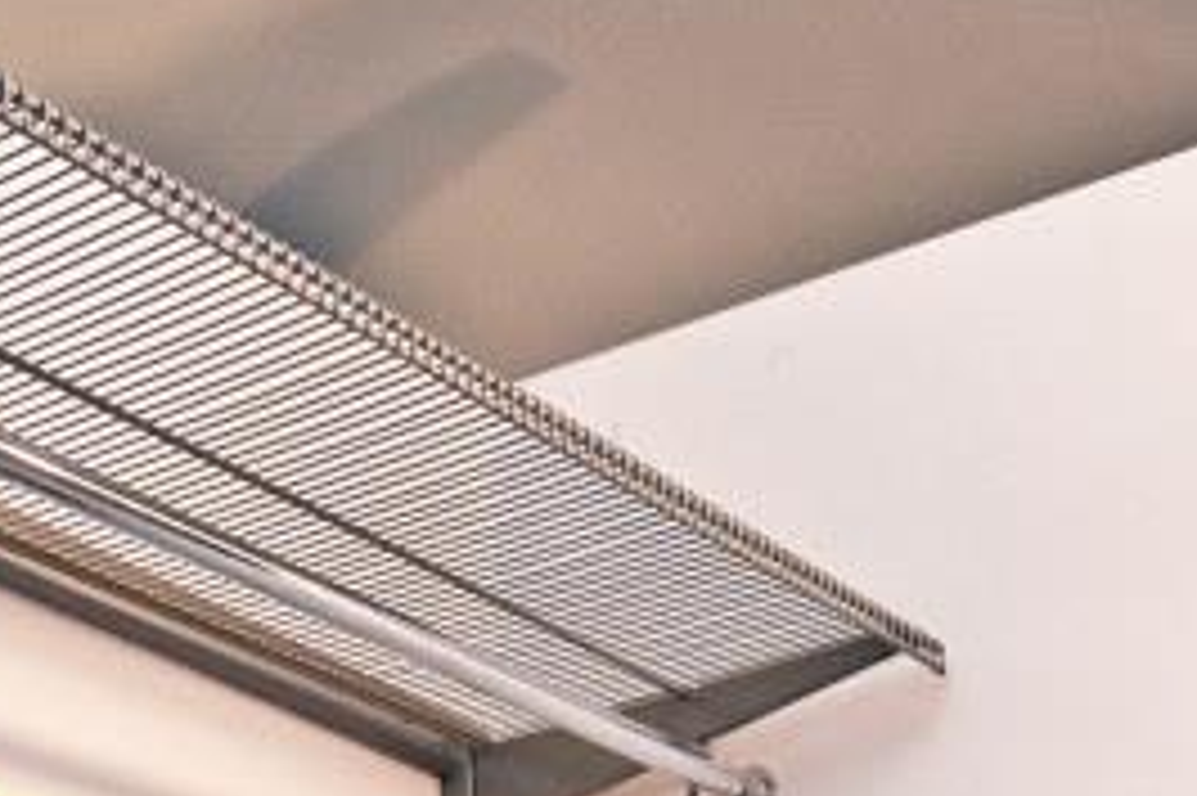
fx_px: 2625
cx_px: 720
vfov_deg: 14.2
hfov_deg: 25.6
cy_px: 1623
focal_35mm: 79
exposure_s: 1/60
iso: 450
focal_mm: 14
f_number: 4
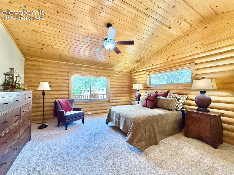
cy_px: 88
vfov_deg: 85.6
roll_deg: -1.4
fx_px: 95
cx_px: 117
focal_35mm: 14
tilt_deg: +2.6
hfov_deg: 102.1
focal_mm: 2.22
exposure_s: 1/120
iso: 400
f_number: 2.2
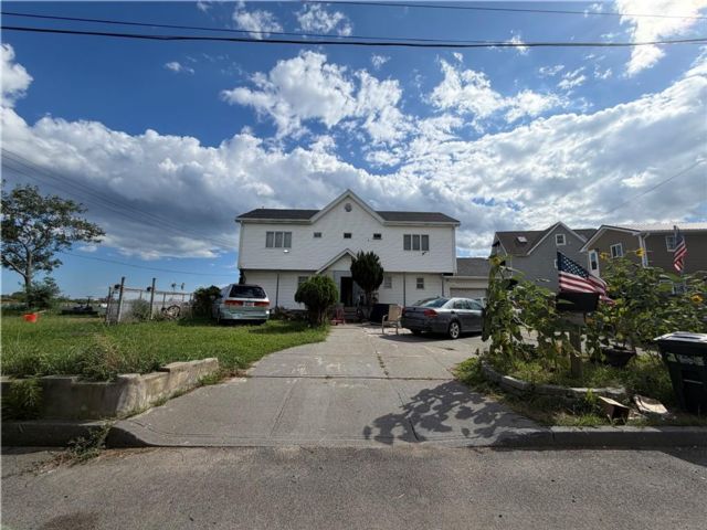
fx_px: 286
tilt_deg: +7.8
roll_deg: -0.8
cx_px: 354
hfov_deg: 102.1
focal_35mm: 14
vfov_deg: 85.7
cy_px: 265
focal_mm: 2.22
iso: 20
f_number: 2.2
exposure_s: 1/1613
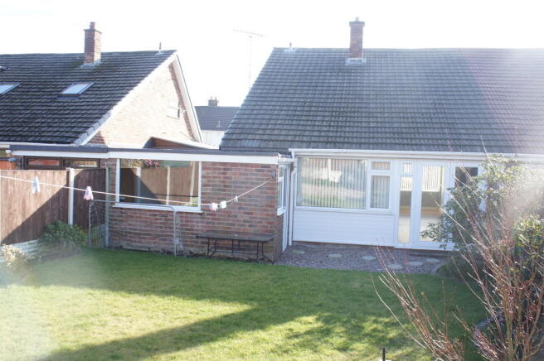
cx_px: 272
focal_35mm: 30
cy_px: 180
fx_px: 453
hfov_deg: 62.0
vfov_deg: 43.5
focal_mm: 20
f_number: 6.3
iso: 200
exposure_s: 1/80
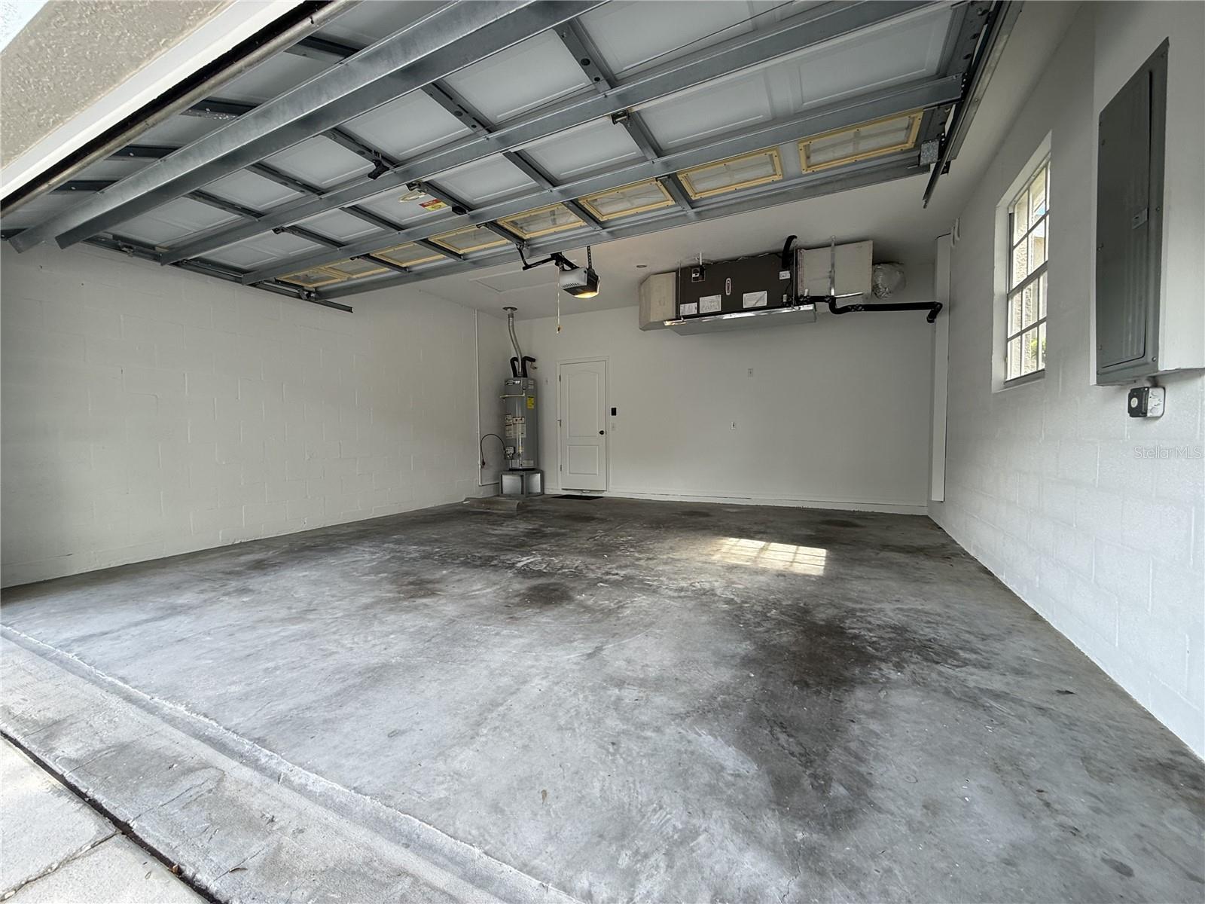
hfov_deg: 102.1
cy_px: 452
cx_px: 602
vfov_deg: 85.7
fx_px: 487
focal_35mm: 14
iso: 64
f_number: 2.2
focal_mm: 2.22
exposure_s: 1/99
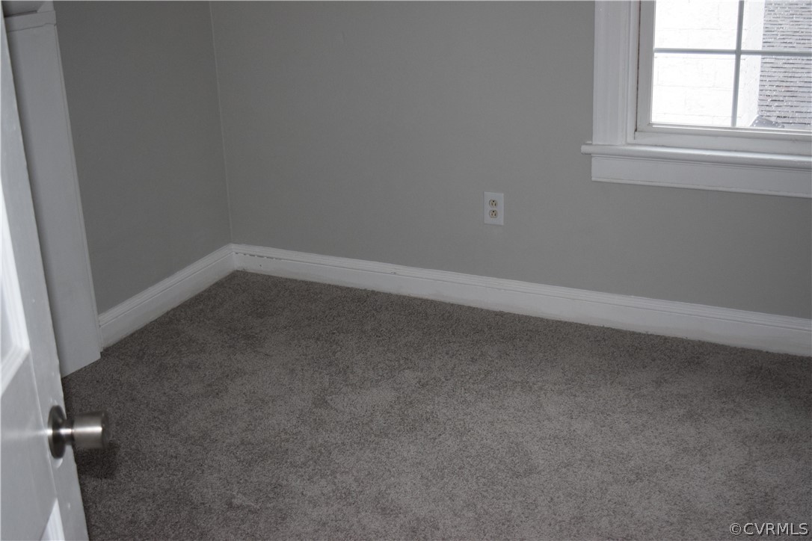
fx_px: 981
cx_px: 406
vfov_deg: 30.8
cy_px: 270
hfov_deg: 45.0
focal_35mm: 44
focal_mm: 29
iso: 1400
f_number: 4.2
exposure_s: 1/60
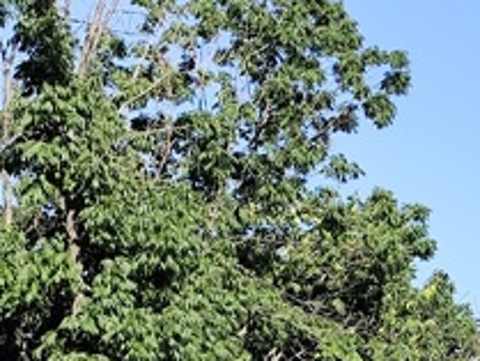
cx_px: 836
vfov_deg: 8.2
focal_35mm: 174
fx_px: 2414
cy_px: 662
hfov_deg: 10.7
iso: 50
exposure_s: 1/603
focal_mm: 6.19
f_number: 1.65
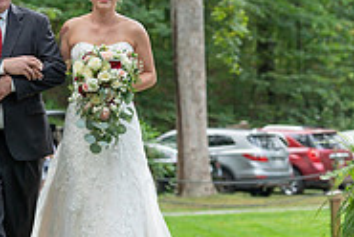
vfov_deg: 4.9
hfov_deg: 7.4
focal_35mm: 279
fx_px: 2748
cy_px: 61
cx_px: 114
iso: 250
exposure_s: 1/200
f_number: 4
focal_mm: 88
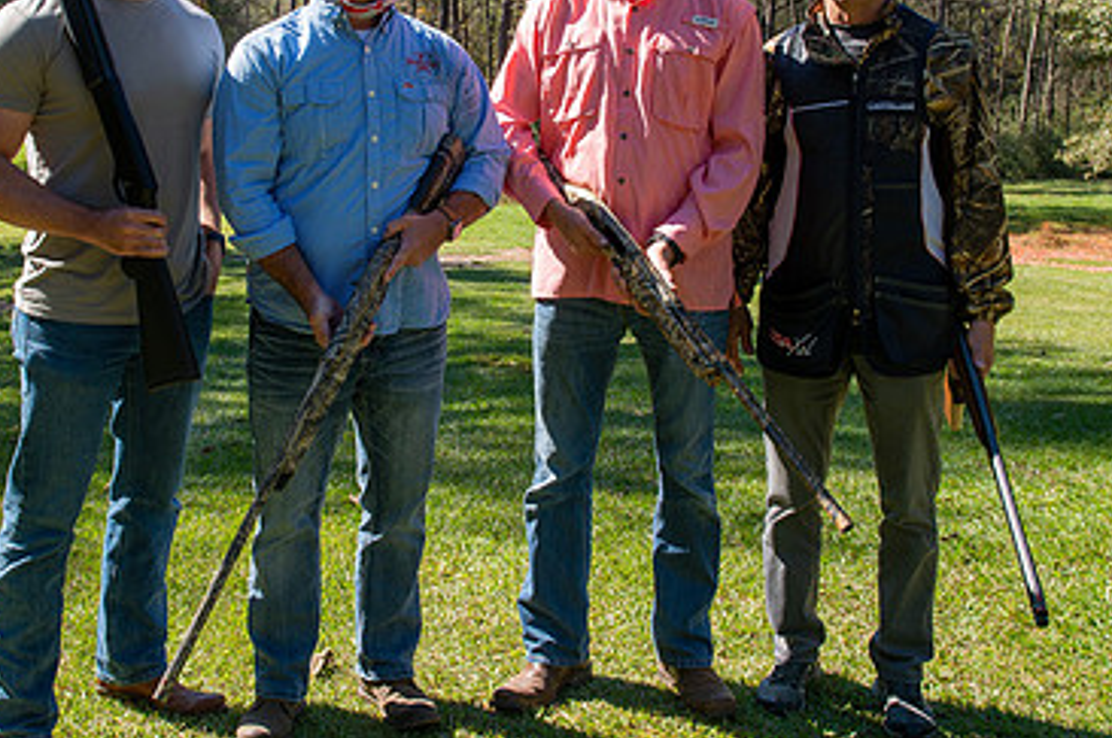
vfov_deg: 28.9
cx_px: 471
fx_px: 1419
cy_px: 240
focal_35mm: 46
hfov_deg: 42.7
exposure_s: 1/160
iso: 125
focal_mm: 29
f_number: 10
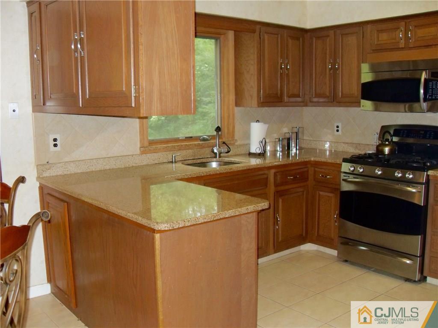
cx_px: 219
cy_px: 164
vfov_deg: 41.8
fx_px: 430
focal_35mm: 34
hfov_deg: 54.0
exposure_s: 1/45
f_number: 2.8
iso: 160
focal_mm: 6.3
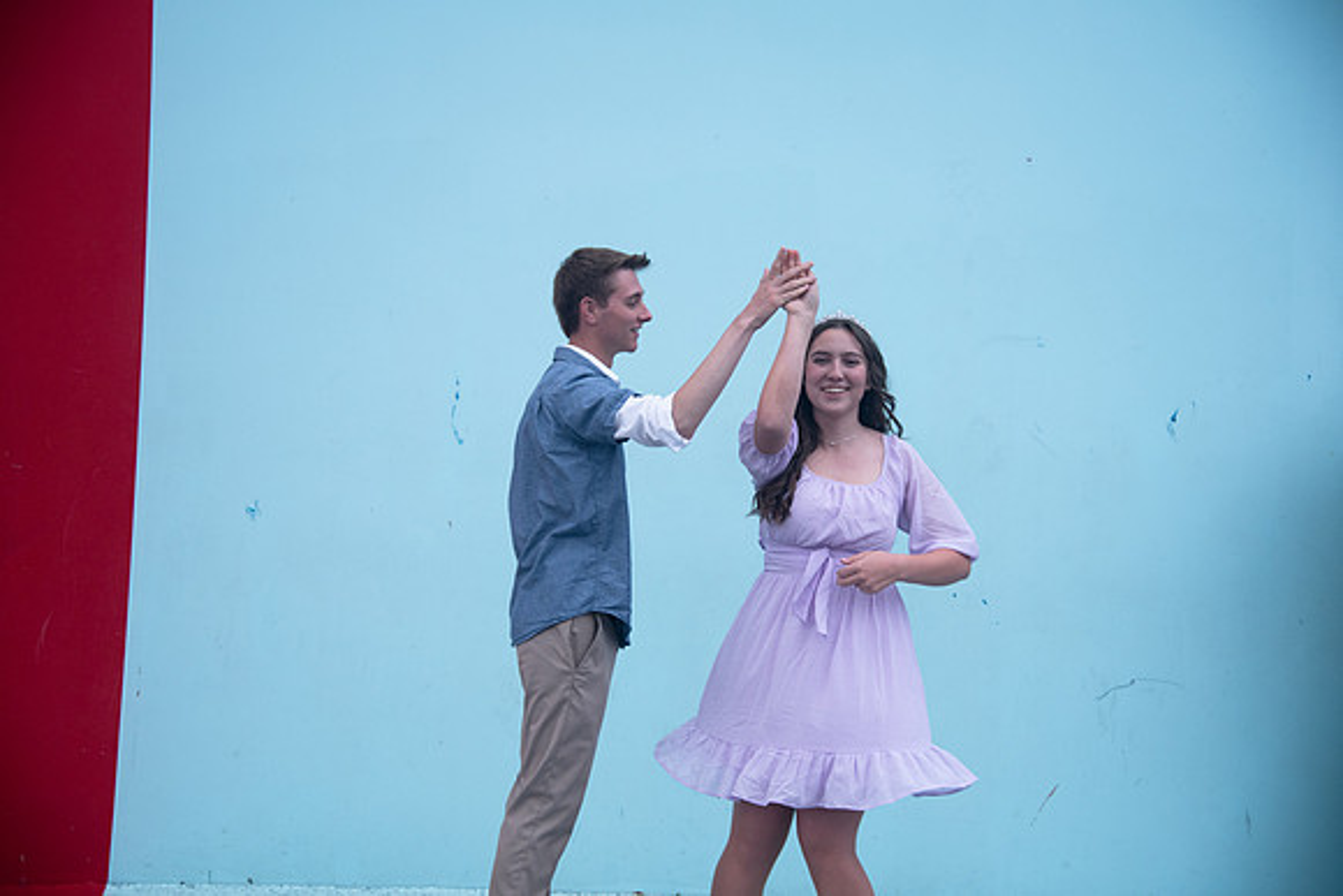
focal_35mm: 55
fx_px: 2052
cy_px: 448
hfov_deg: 36.2
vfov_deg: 24.6
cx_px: 672
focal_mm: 55
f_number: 4
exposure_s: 1/160
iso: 640
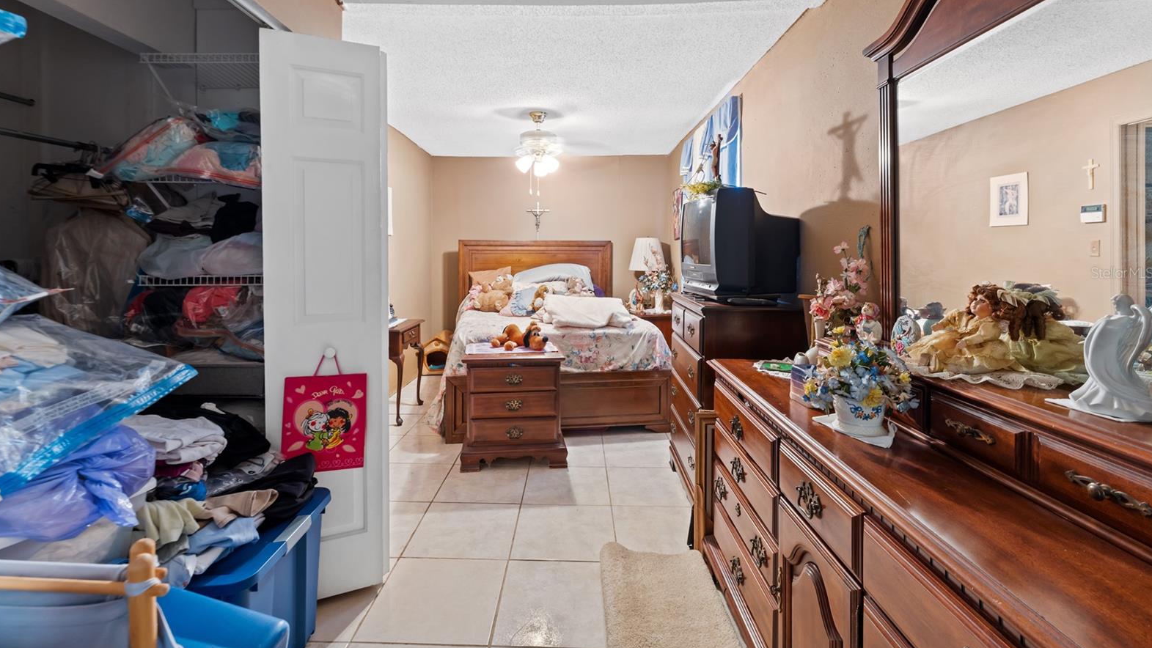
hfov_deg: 99.0
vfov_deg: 66.3
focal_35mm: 16
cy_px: 273
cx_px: 570
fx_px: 492
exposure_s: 3.2
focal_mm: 15.1
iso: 500
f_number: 8
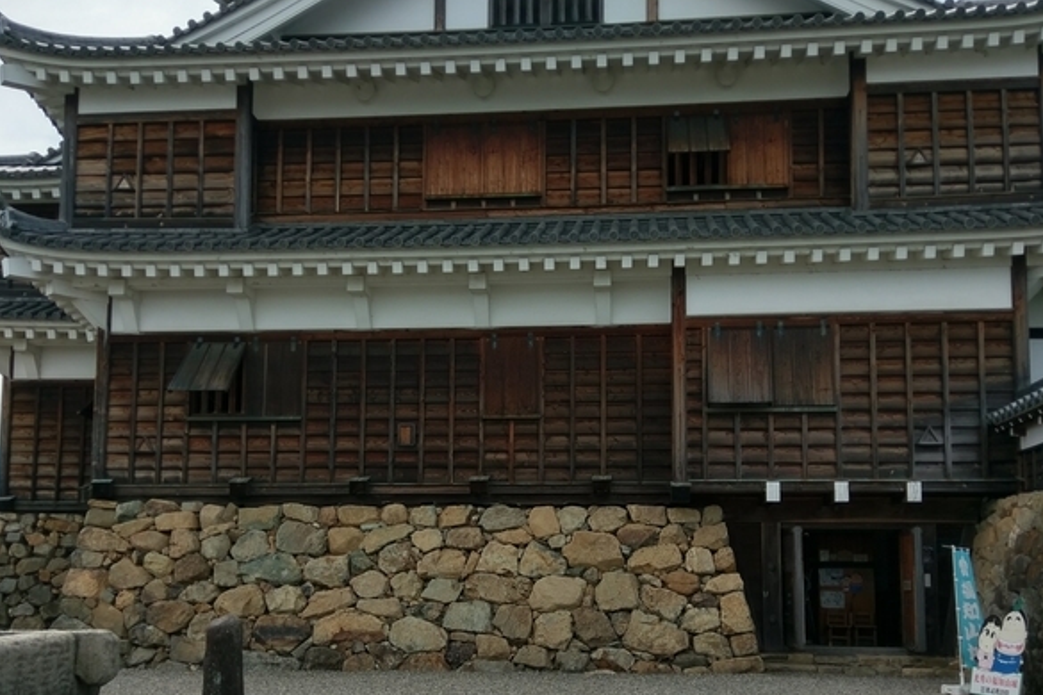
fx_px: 1072
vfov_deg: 35.6
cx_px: 528
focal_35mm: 37
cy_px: 458
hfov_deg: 51.9
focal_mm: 4.58
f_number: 1.8
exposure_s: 1/2182
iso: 100
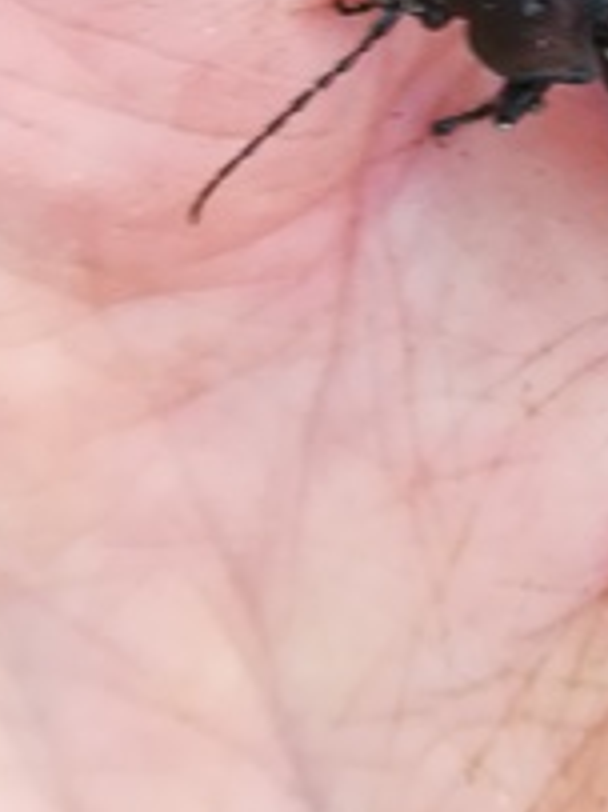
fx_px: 1922
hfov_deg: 17.4
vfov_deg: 22.4
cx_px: 648
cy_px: -100
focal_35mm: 82
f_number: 2.2
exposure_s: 1/33.3
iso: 80
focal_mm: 3.83
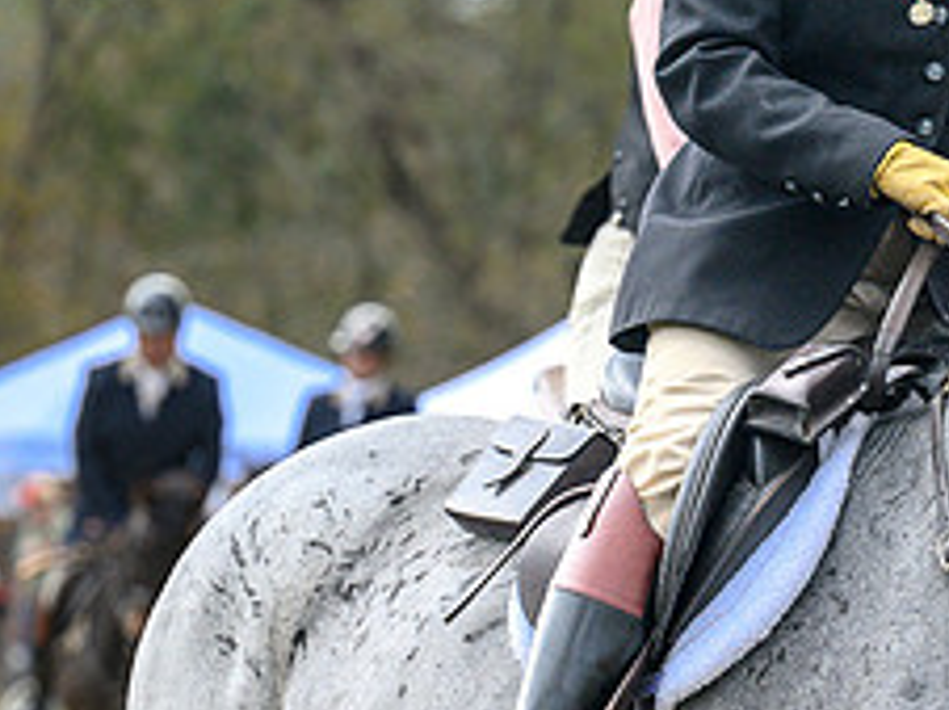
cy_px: 196
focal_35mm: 347
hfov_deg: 5.7
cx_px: 952
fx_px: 9503
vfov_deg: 4.3
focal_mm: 101
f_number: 3.5
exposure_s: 1/1000
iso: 640
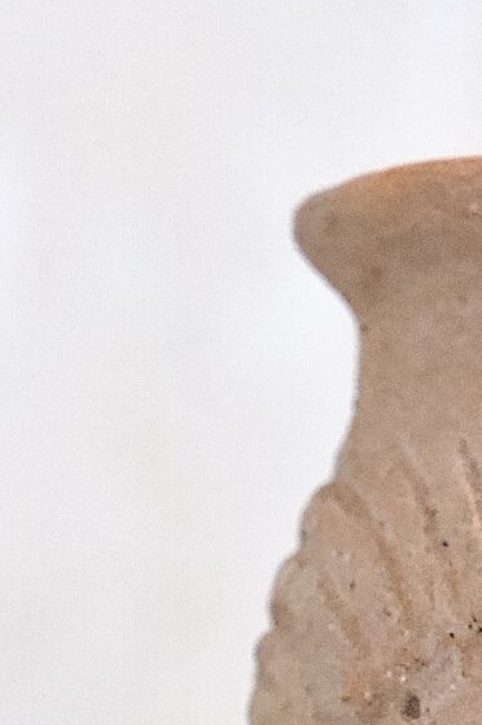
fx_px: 6133
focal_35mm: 305
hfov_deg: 4.5
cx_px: 621
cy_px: 796
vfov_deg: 6.7
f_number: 3.9
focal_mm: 40
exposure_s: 1/60
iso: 3200
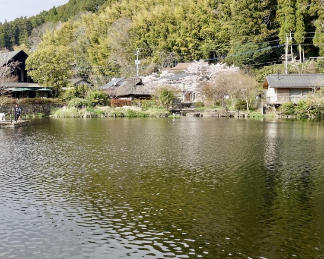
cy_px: 132
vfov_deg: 30.8
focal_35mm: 49
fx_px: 470
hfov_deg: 38.0
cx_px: 140
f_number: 5.6
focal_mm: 13.92
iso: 125
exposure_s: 1/200
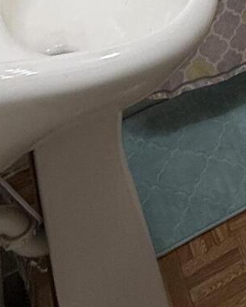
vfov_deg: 18.2
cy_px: -298
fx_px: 663
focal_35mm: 73
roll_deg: +2.7
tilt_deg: -12.2
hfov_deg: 18.7
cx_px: 362
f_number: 2.2
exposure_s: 1/120
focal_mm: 2.22
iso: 160
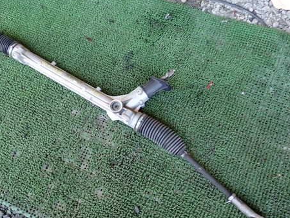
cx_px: 110
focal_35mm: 40
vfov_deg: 36.0
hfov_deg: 46.4
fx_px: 335
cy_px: 118
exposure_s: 1/60
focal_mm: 5.4
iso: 200
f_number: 2.3
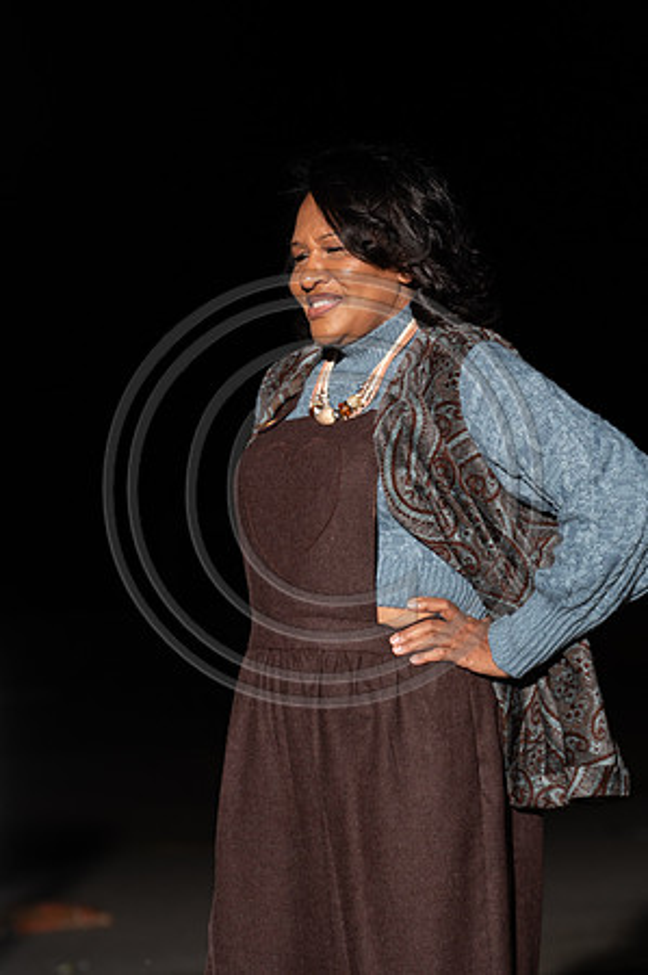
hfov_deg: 10.1
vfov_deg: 15.2
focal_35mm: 135
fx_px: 3653
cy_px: 488
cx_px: 324
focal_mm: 135
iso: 1000
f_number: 6.3
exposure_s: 1/200
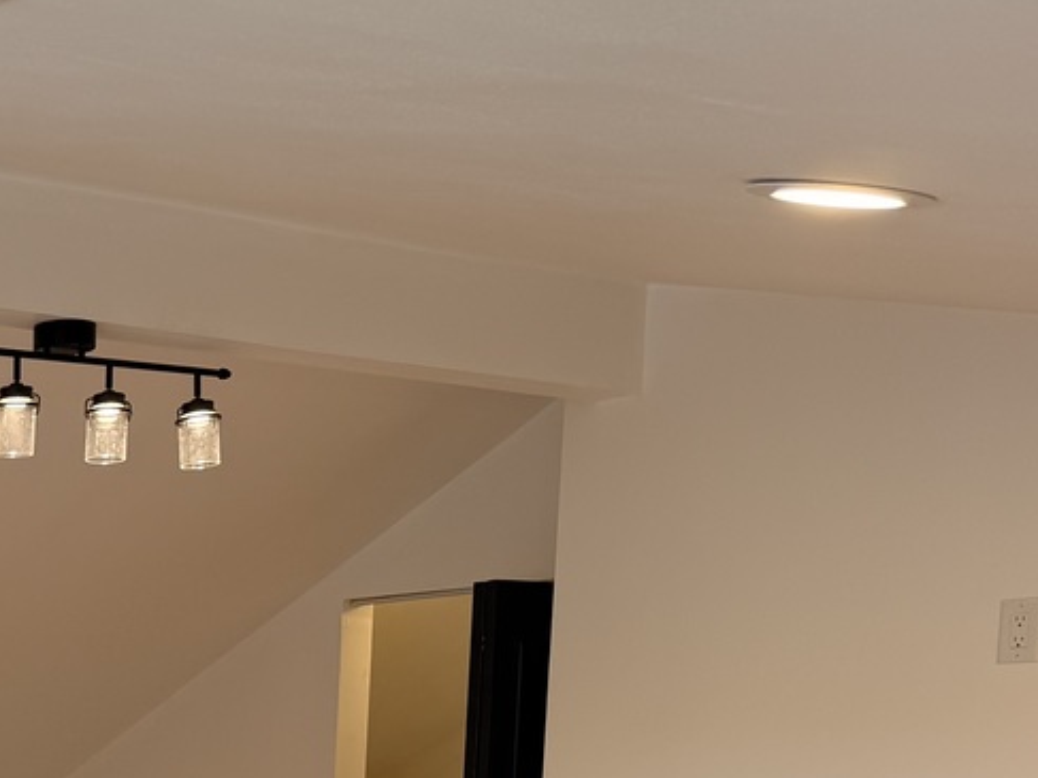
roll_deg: +1.2
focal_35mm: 71
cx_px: -411
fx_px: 2128
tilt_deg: -7.0
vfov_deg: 18.9
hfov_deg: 23.3
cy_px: 1064
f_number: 1.78
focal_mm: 6.76
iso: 64
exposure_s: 1/120
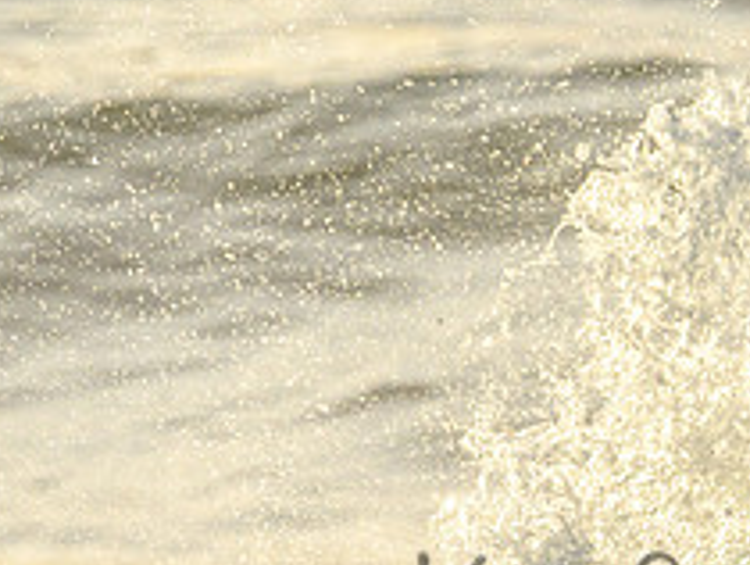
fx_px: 41452
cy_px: 543
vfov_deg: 0.8
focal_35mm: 1911
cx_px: 798
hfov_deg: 1.0
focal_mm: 530
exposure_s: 1/2000
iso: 800
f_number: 10
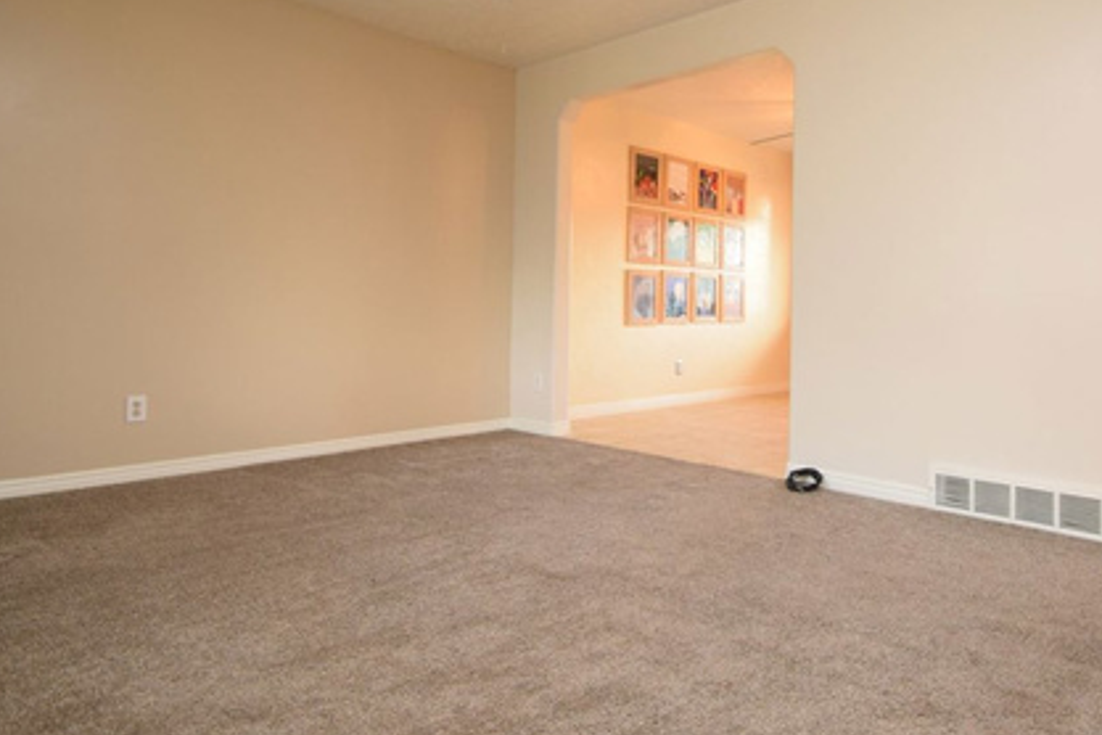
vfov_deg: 54.5
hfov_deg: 74.5
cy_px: 278
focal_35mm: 23
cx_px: 703
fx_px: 704
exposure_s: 1/60
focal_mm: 10
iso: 800
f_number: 4
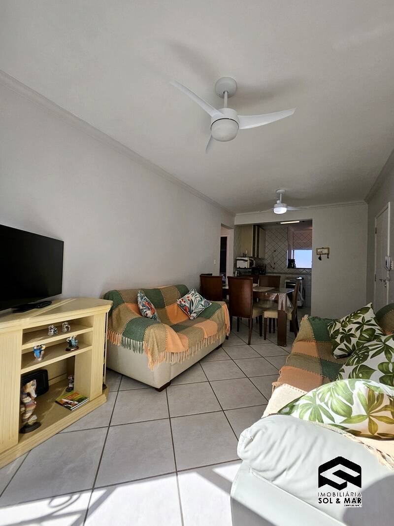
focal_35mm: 13
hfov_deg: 89.9
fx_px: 197
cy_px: 263
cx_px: 197
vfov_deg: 106.2
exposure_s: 1/268
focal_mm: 1.7
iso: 32
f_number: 2.2
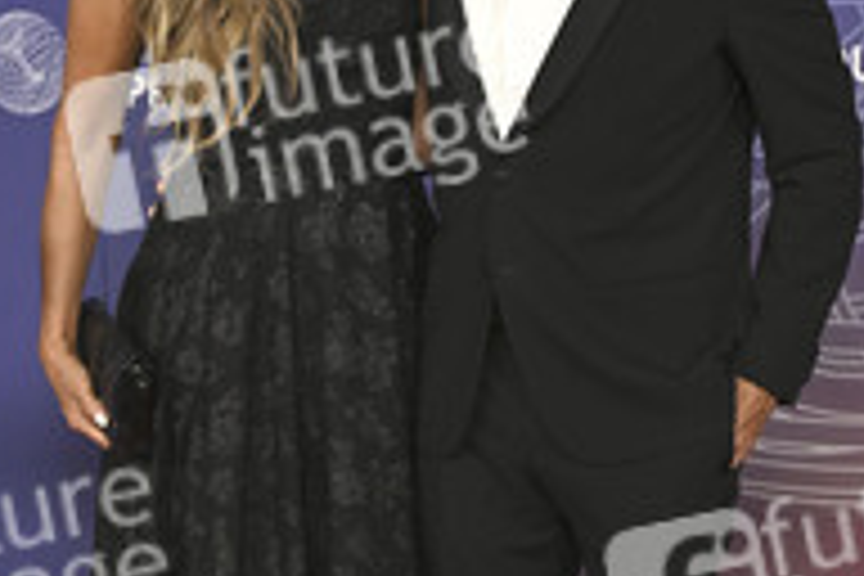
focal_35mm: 98
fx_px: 2352
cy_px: 351
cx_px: 428
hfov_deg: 20.8
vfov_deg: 14.0
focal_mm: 47
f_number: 4.5
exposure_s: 1/320
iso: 2000
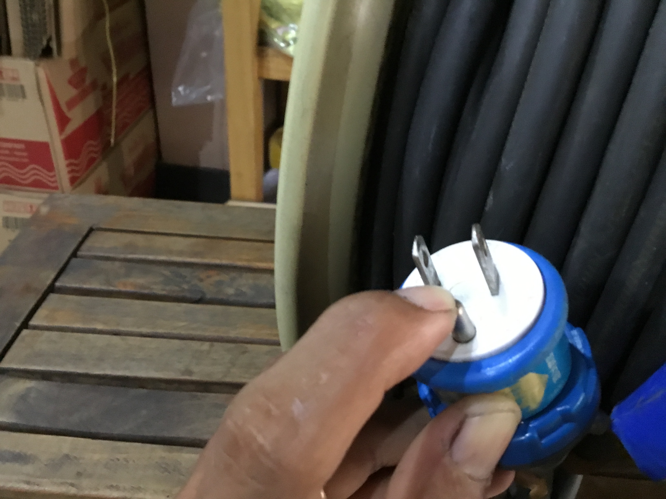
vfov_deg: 45.4
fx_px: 596
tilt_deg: -35.2
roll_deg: -3.1
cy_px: 250
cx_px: 333
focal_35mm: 31
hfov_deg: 58.4
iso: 500
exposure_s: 1/17
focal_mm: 3.3
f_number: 2.4
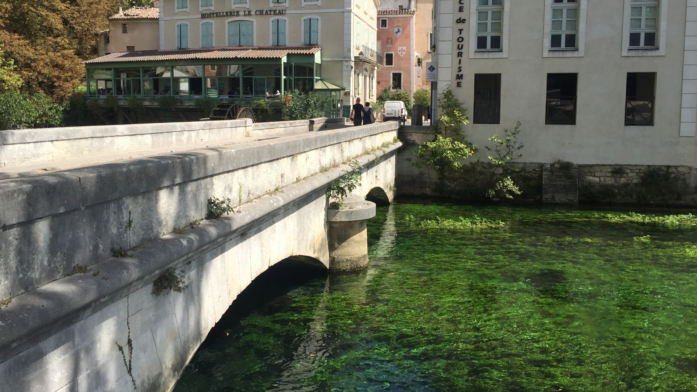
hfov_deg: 61.0
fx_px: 591
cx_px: 349
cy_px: 161
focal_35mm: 32
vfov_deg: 36.6
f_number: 2.2
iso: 32
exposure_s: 1/1464
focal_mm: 4.15
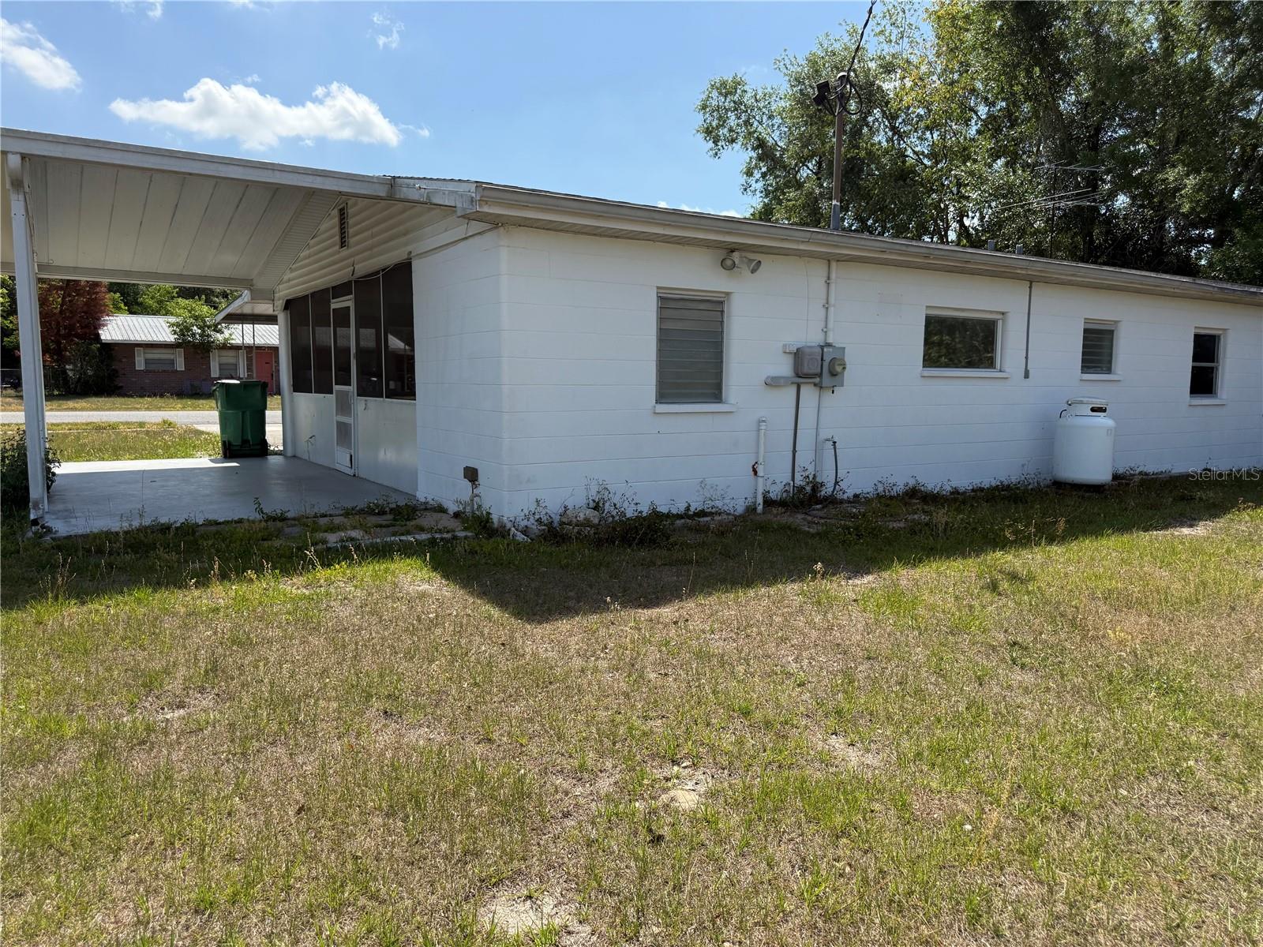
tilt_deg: -6.4
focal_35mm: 24
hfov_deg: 71.6
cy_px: 474
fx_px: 876
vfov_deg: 56.8
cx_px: 632
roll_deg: -0.5
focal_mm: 6.76
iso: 125
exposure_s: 1/4975
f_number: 1.78
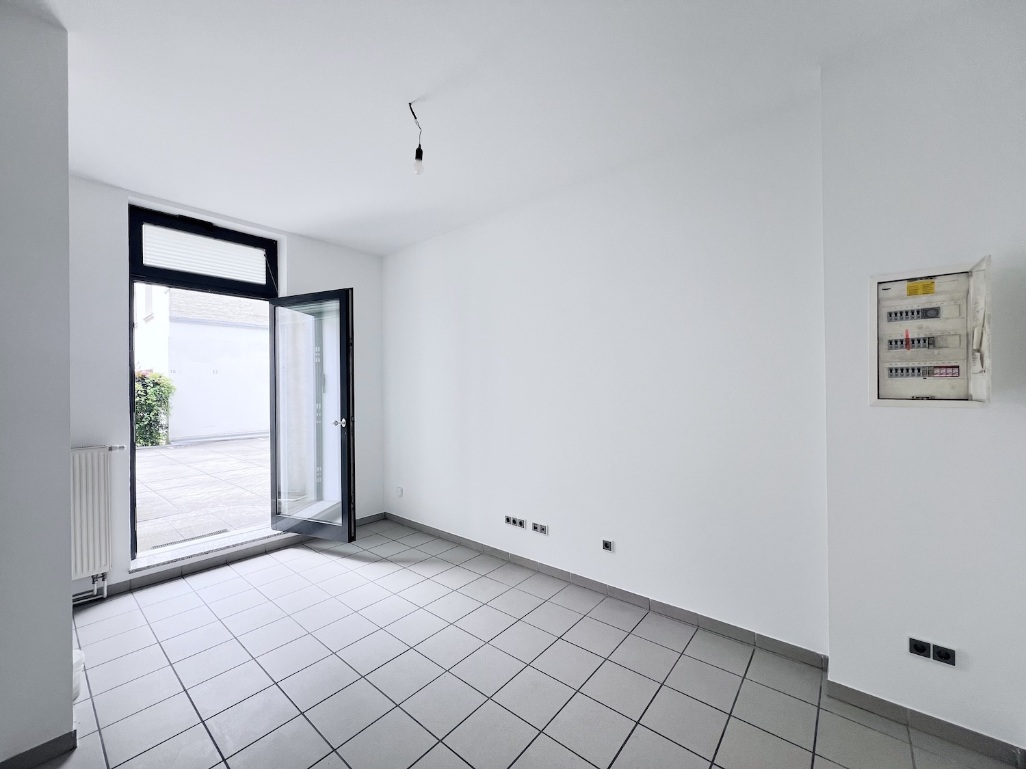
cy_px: 384
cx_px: 513
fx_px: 385
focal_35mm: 13
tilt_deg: +1.0
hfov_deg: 106.2
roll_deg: +0.9
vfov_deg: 89.9
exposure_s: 1/99
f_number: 1.8
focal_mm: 1.57
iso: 32
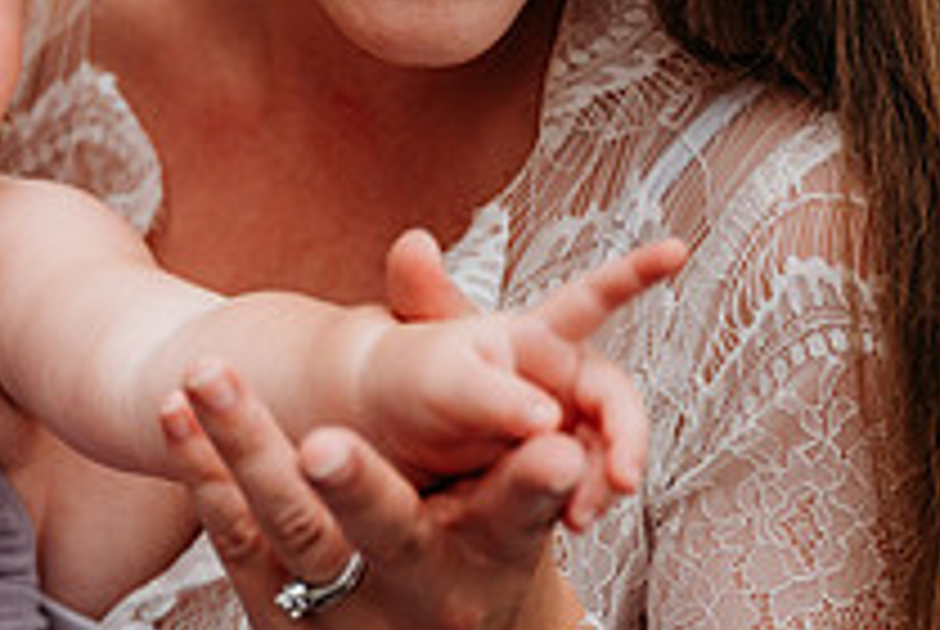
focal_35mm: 169
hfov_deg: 11.8
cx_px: -256
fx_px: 4419
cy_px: 151
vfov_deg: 8.1
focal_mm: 61
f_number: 2.8
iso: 500
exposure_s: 1/1600
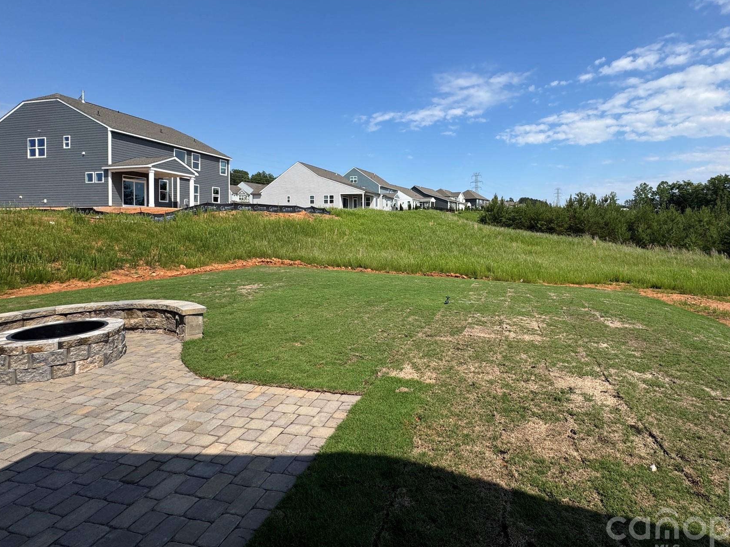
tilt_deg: -4.0
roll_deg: +3.4
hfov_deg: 90.3
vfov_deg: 74.2
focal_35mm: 17
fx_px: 358
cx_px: 424
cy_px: 229
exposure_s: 1/2208
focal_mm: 2.22
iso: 40
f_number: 2.2
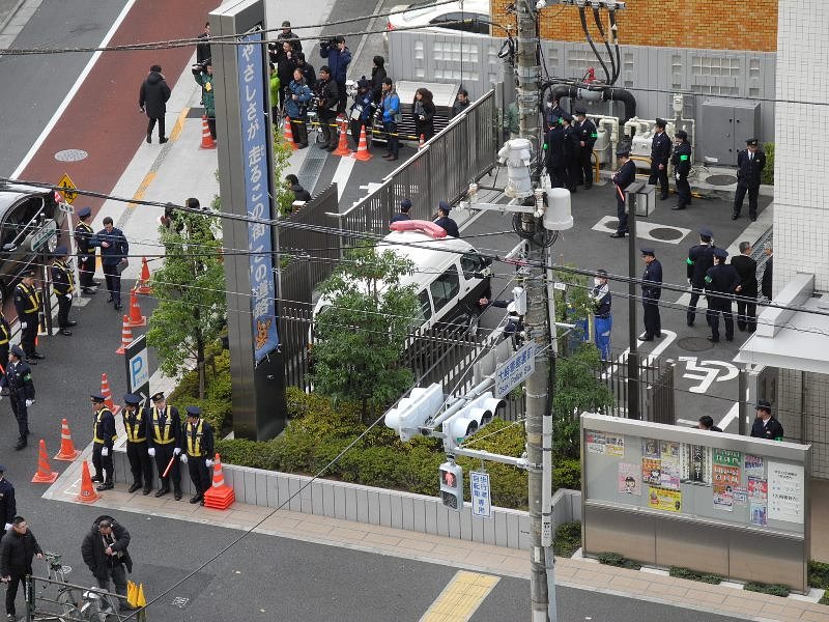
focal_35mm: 135
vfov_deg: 11.0
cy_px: 311
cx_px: 414
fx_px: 3233
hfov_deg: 14.6
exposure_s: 1/133
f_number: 5
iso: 200
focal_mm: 28.9
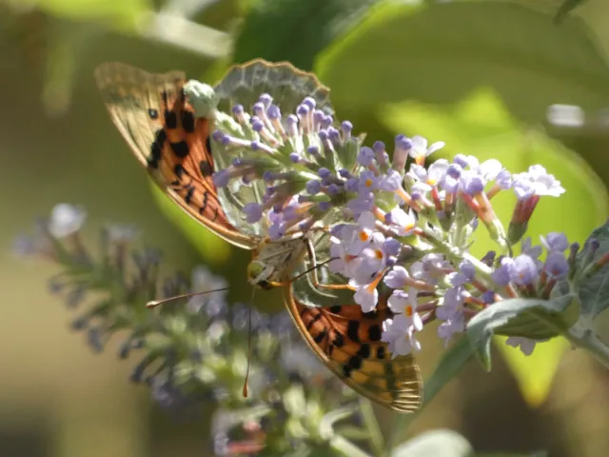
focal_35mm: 1033
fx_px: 18174
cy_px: 228
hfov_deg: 1.9
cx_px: 304
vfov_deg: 1.4
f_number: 5.6
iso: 200
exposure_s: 1/125
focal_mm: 185
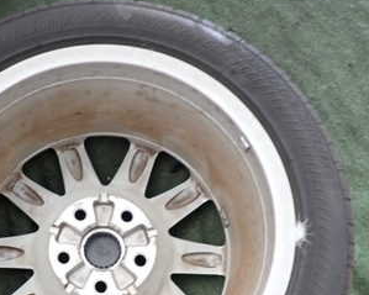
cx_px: 109
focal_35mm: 49
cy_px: 249
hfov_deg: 37.4
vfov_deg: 29.9
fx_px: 535
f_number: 2
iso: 250
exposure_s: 1/30
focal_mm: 4.5
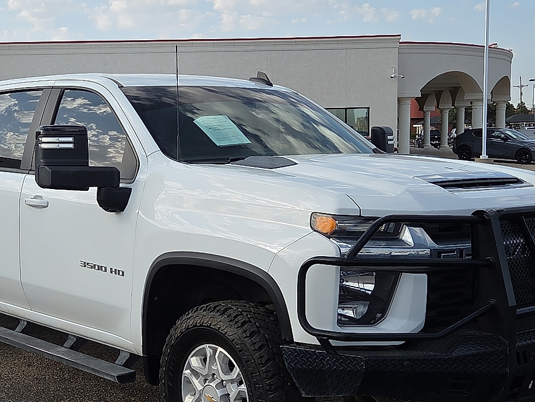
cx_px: 225
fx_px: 943
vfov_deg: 24.0
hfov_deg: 31.6
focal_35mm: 61
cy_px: 244
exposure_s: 1/5000
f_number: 1.8
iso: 76
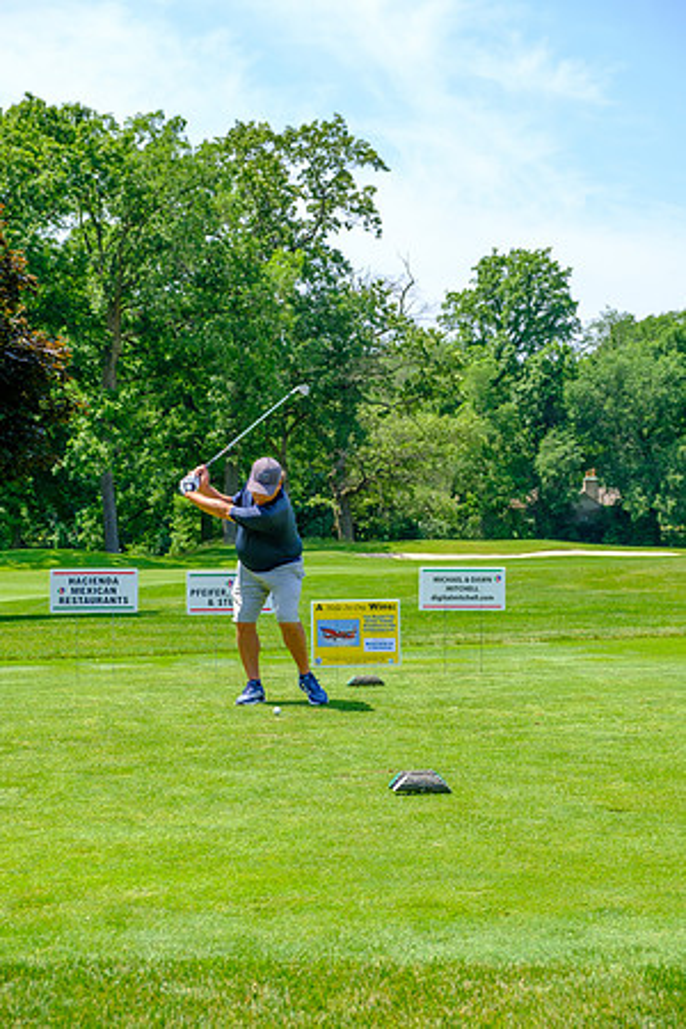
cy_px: 514
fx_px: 1743
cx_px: 343
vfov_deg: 32.9
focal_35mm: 61
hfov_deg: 22.3
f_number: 5
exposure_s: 1/500
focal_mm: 40.7
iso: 200
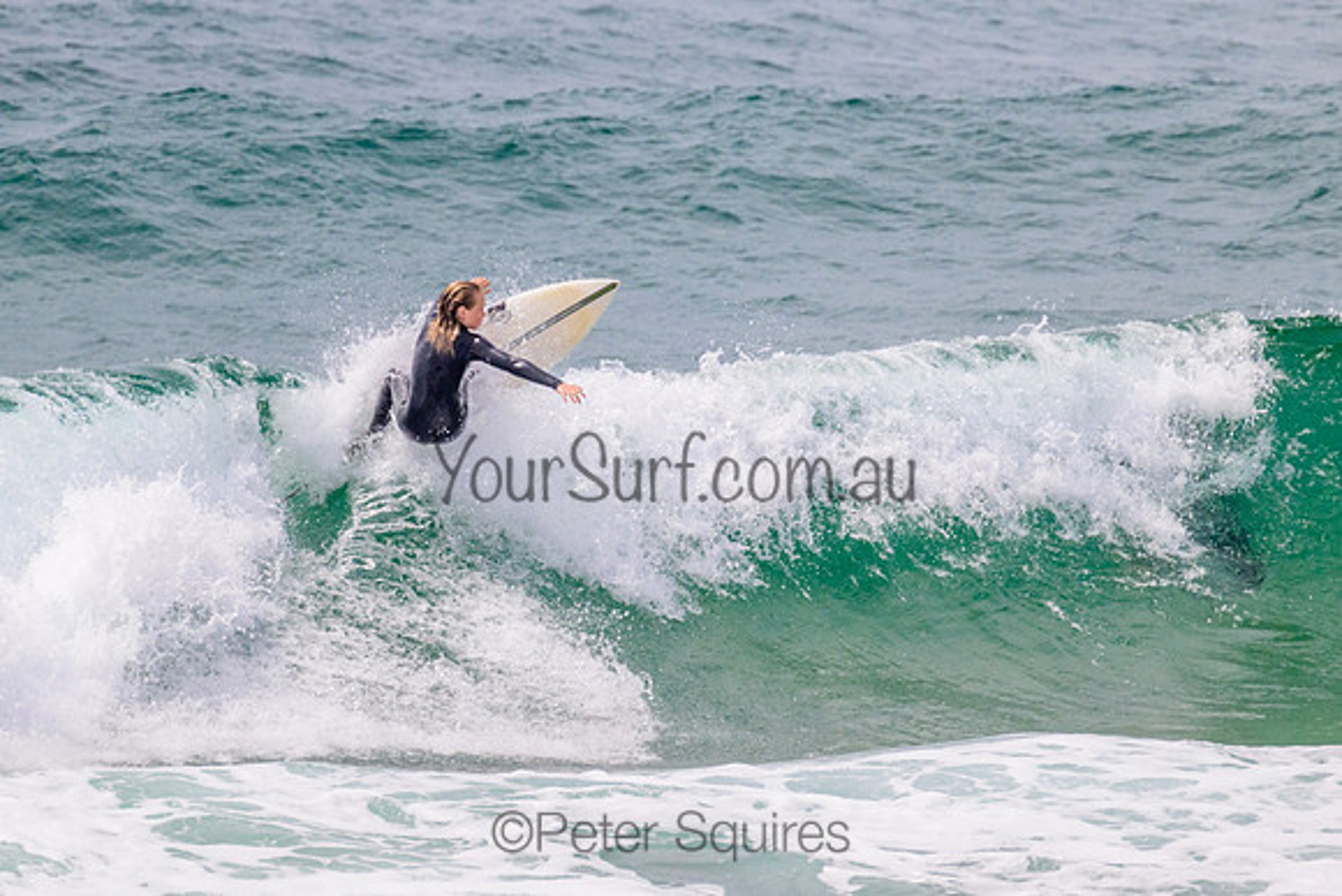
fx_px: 37515
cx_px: 674
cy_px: 333
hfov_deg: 2.0
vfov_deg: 1.4
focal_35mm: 1006
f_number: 11
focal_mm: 800
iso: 900
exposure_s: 1/2000
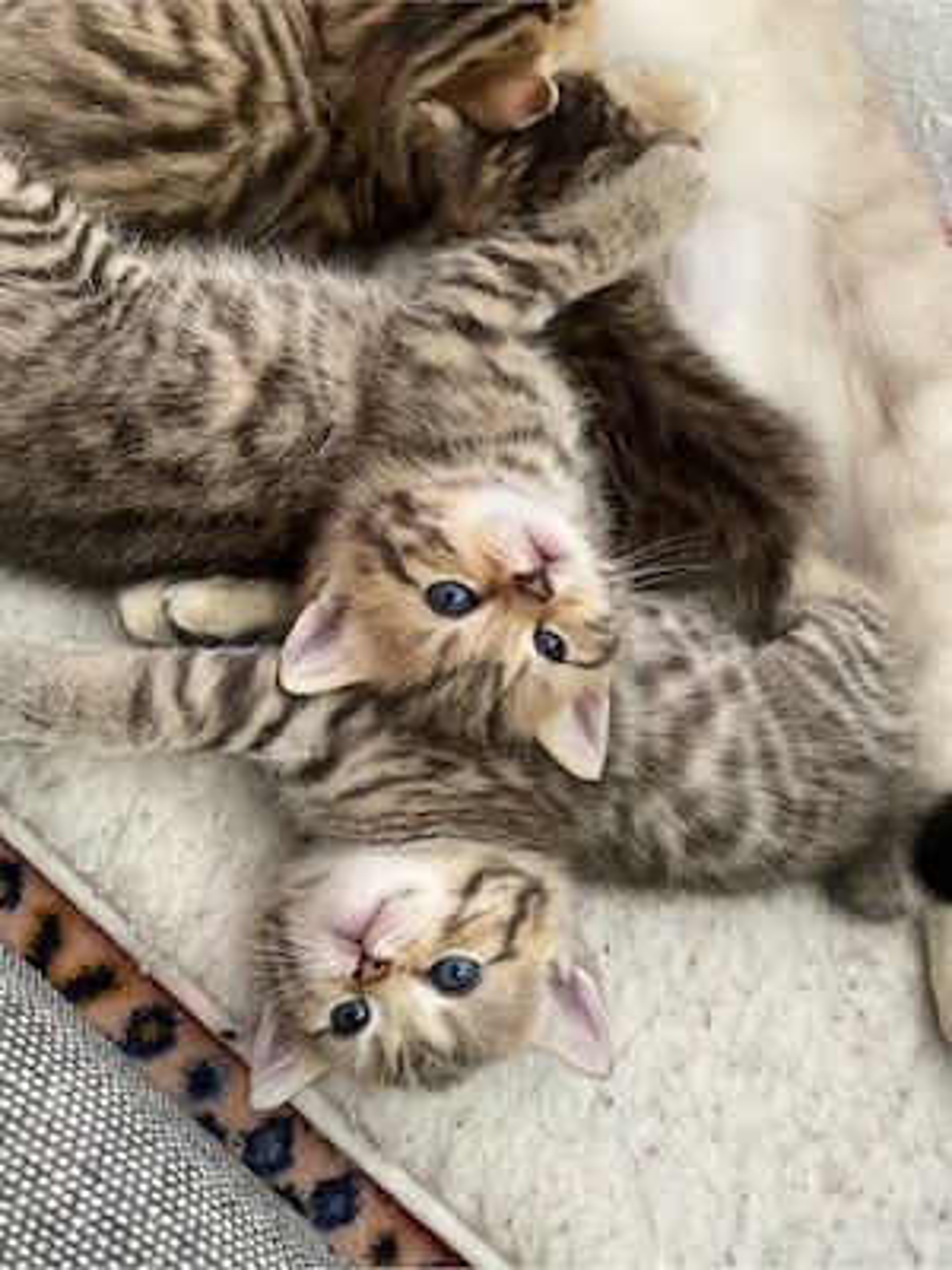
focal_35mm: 26
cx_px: 476
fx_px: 953
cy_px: 635
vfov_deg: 67.3
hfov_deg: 53.1
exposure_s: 1/60
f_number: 1.8
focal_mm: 4.25
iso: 200
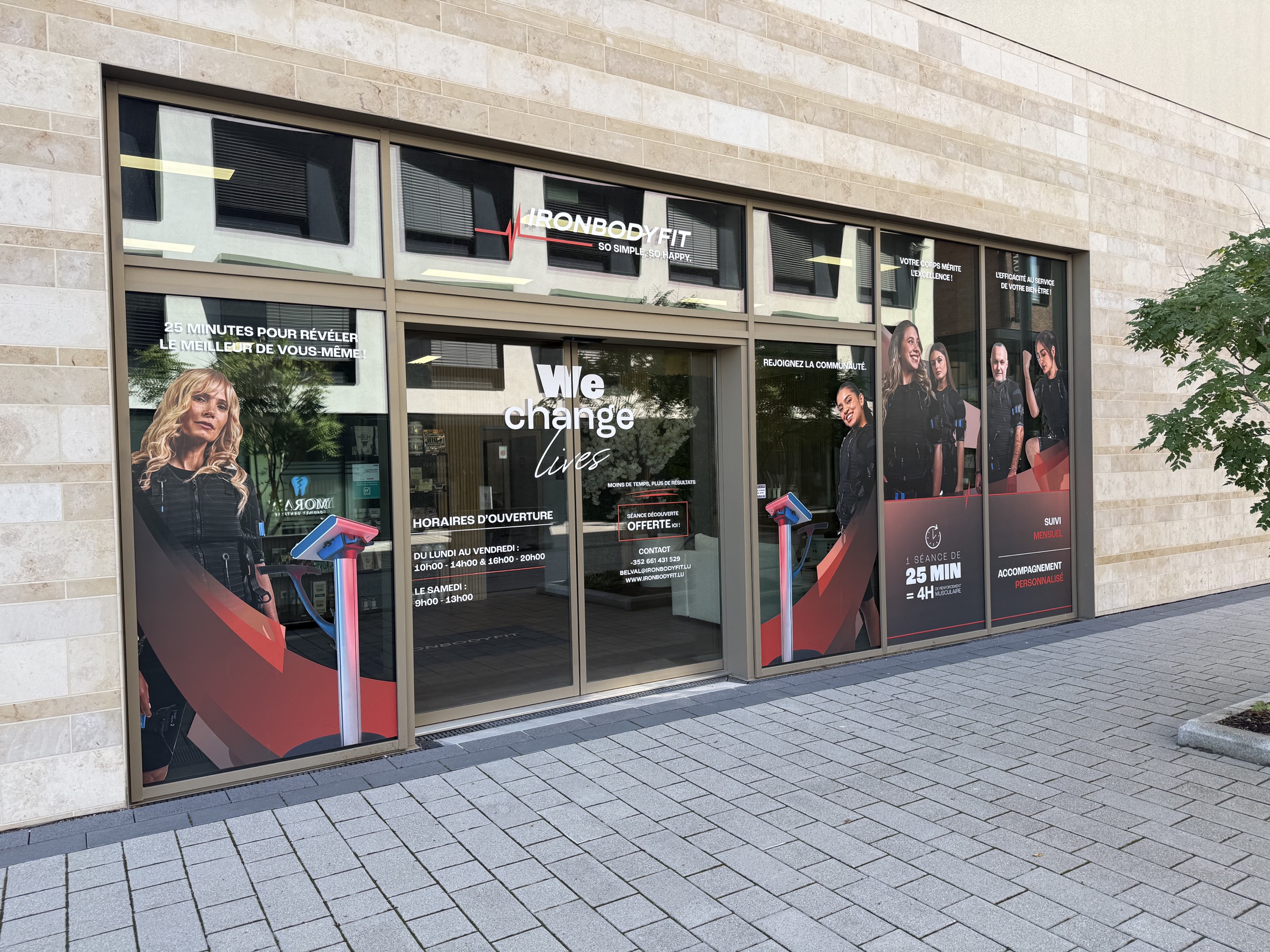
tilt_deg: -0.1
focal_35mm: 24
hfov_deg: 71.6
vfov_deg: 56.8
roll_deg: +1.2
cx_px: 635
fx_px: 881
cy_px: 476
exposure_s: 1/622
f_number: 1.78
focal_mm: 6.76
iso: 80
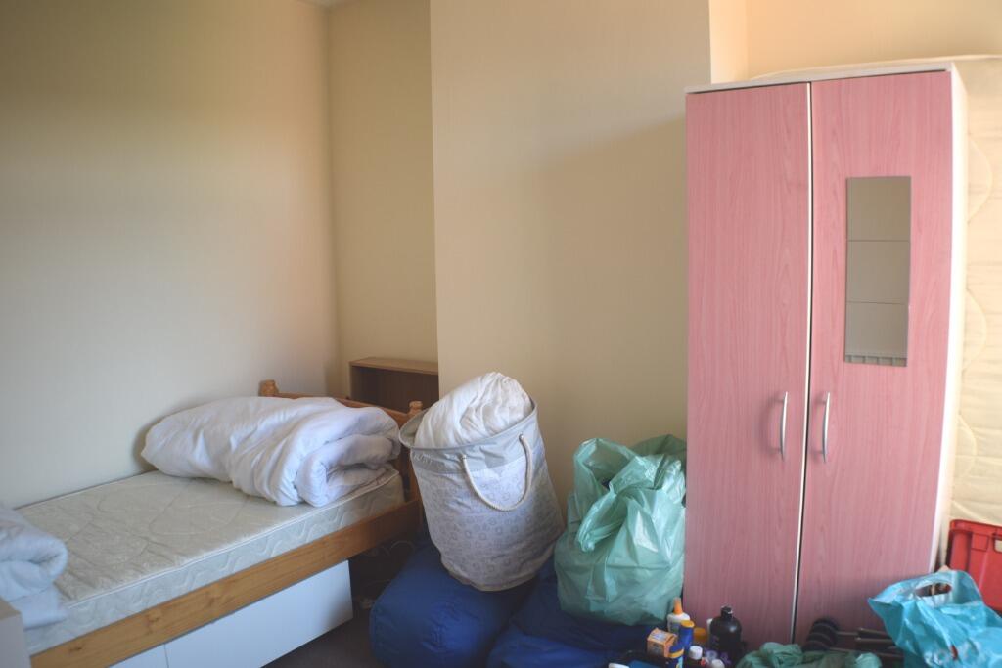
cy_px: 334
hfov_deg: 53.1
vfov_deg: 36.9
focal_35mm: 36
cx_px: 501
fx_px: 1002
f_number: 4.5
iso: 400
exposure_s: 1/80
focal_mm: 24
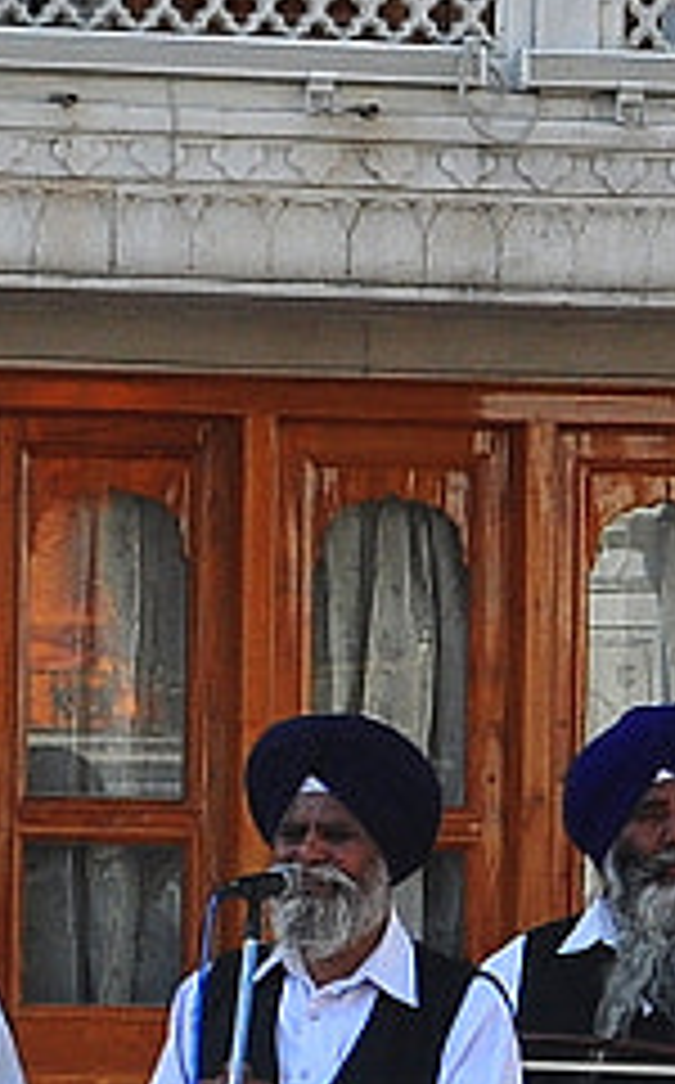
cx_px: 504
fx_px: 9595
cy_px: 1082
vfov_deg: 6.4
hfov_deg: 4.0
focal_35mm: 325
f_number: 7.1
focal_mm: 32
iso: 200
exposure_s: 1/640
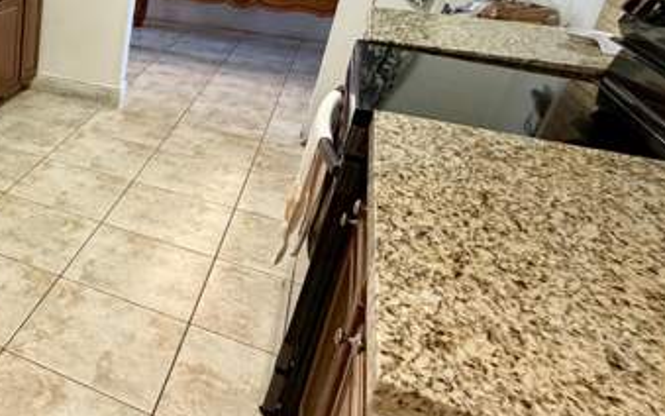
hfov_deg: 43.4
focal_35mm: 35
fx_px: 634
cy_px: 116
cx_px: -61
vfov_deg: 35.7
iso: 320
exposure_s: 1/60
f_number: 2.2
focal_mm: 2.22
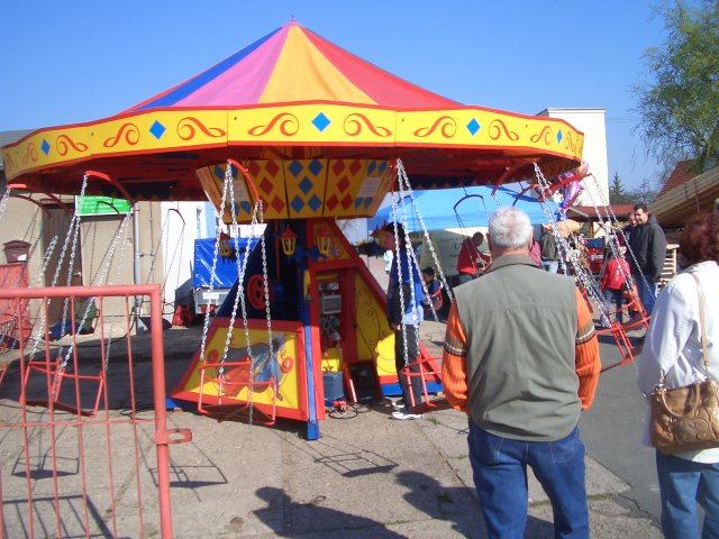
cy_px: 270
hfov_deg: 52.6
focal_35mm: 35
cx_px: 360
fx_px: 727
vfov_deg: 40.7
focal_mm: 5.8
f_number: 4.3
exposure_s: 1/500
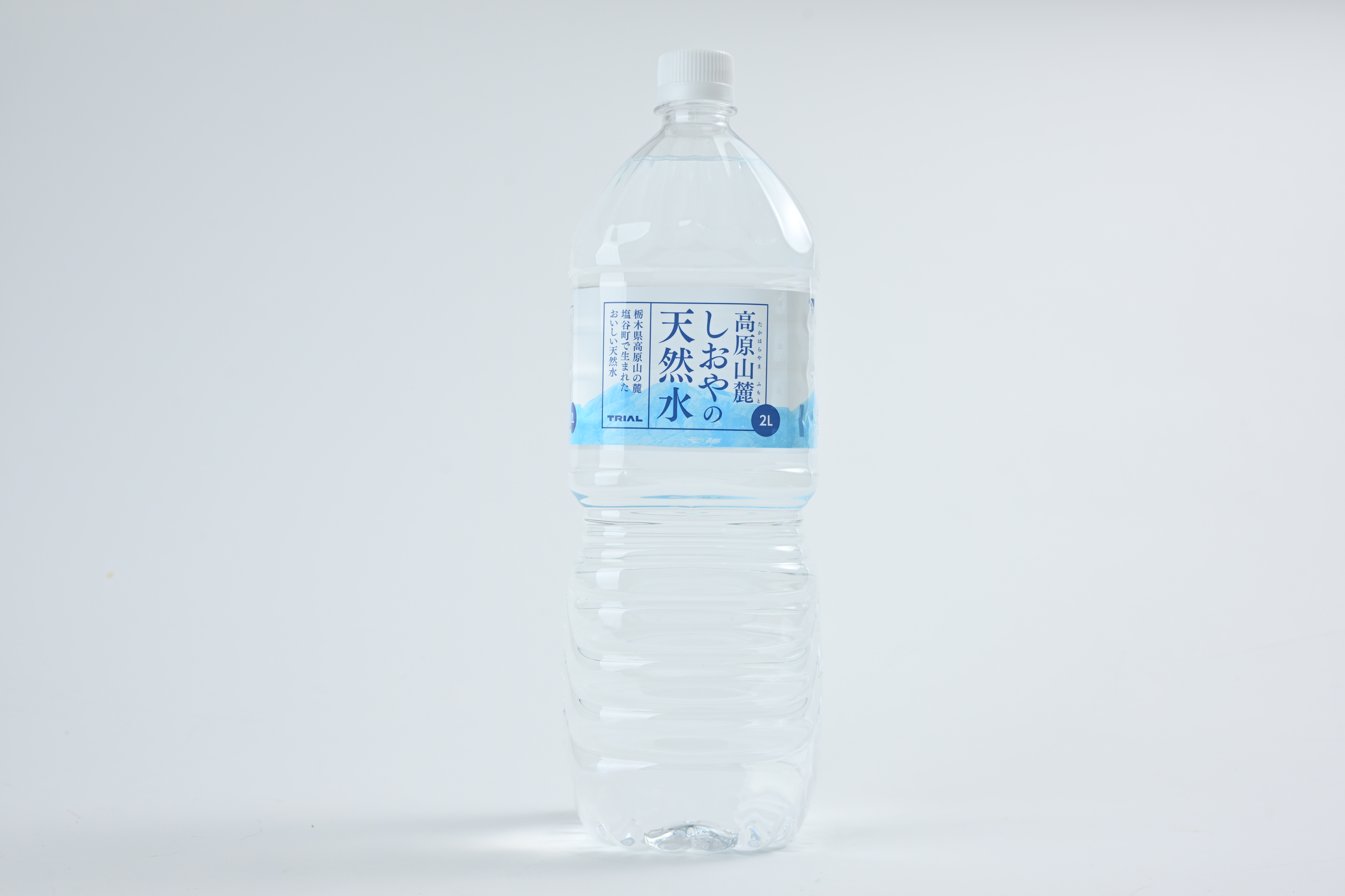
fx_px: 1868
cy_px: 448
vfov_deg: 27.0
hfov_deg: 39.6
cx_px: 672
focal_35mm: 50
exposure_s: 1/125
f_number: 9
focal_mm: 50
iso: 100
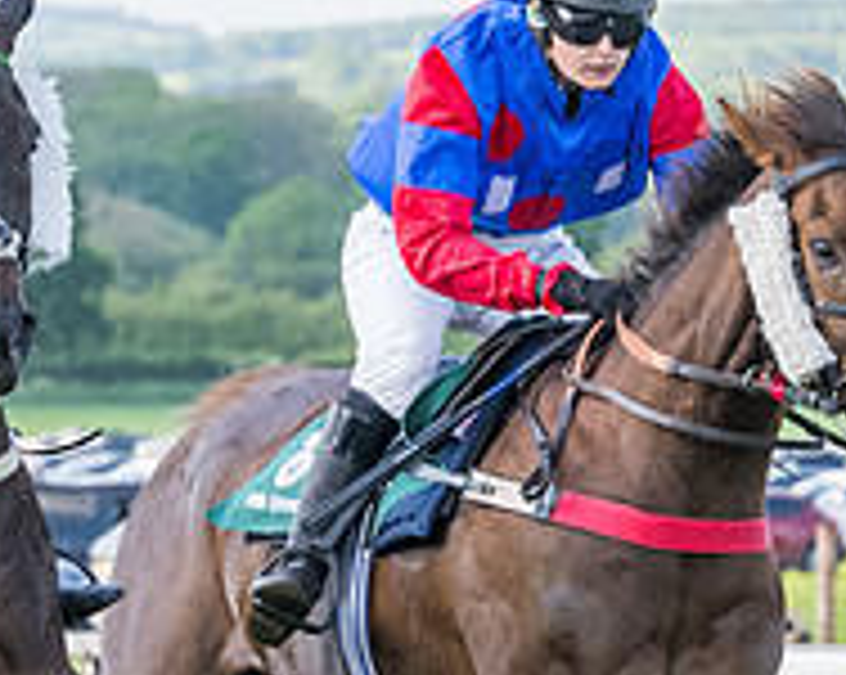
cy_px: 643
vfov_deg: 3.8
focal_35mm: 406
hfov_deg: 4.8
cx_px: 168
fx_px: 10155
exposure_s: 1/2500
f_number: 4
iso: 800
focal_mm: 70
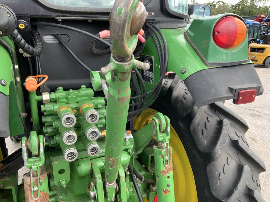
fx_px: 226
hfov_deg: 61.7
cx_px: 135
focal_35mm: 29
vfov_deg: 48.2
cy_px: 101
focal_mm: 3
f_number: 1.8
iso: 16
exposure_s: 1/159
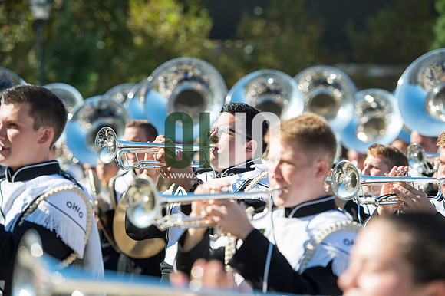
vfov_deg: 10.1
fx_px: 1668
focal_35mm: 135
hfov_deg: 15.2
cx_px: 222
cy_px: 148
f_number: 4.5
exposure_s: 1/1000
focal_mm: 135
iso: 200
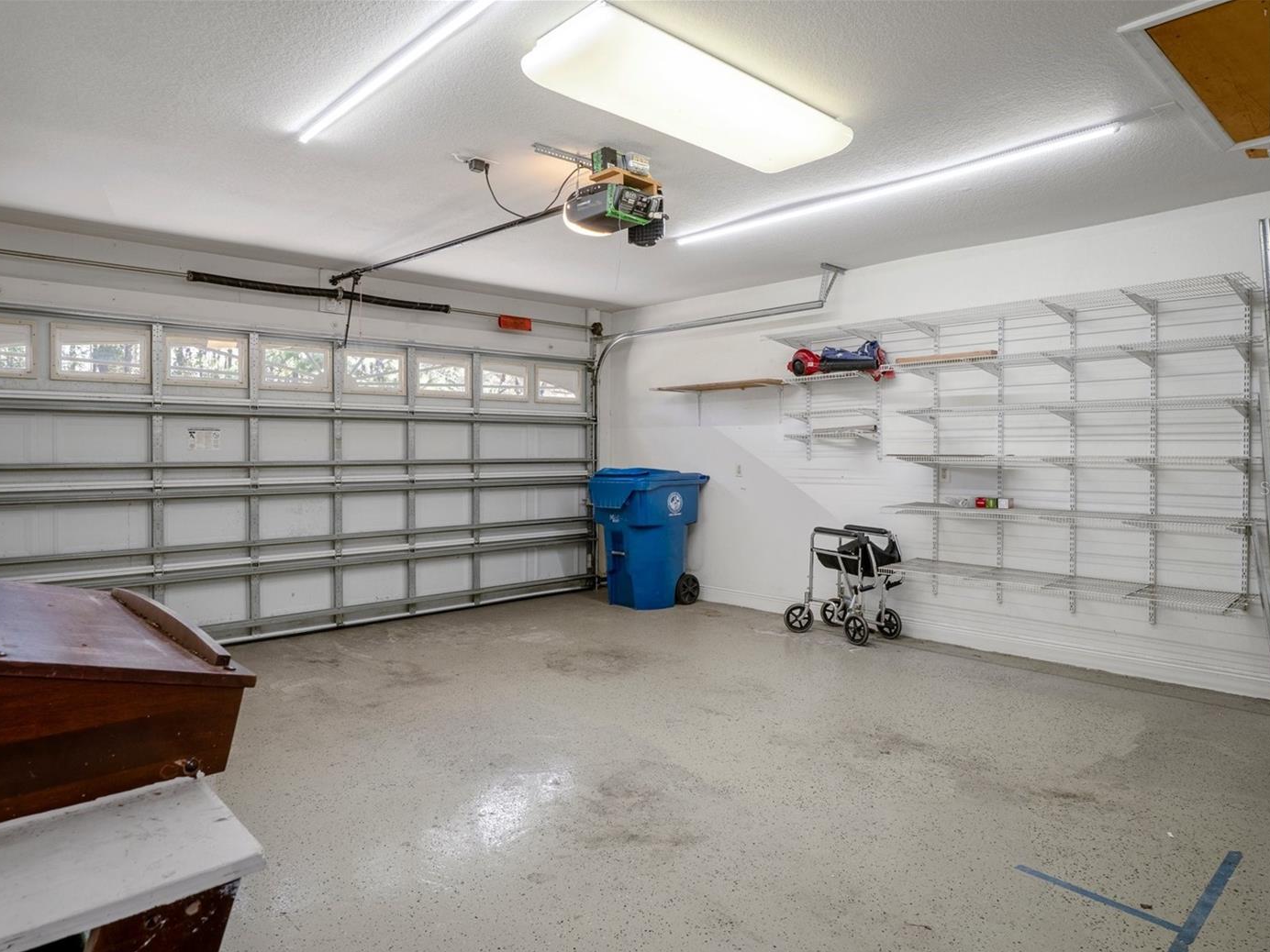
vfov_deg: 66.0
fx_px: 734
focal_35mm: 20
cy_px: 488
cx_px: 607
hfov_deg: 81.7
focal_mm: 12
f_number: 8
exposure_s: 1/20
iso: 320
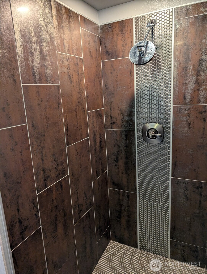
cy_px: 137
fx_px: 191
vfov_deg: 71.5
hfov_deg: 57.0
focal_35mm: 24
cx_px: 104
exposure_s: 1/120
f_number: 1.68
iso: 430
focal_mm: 6.9
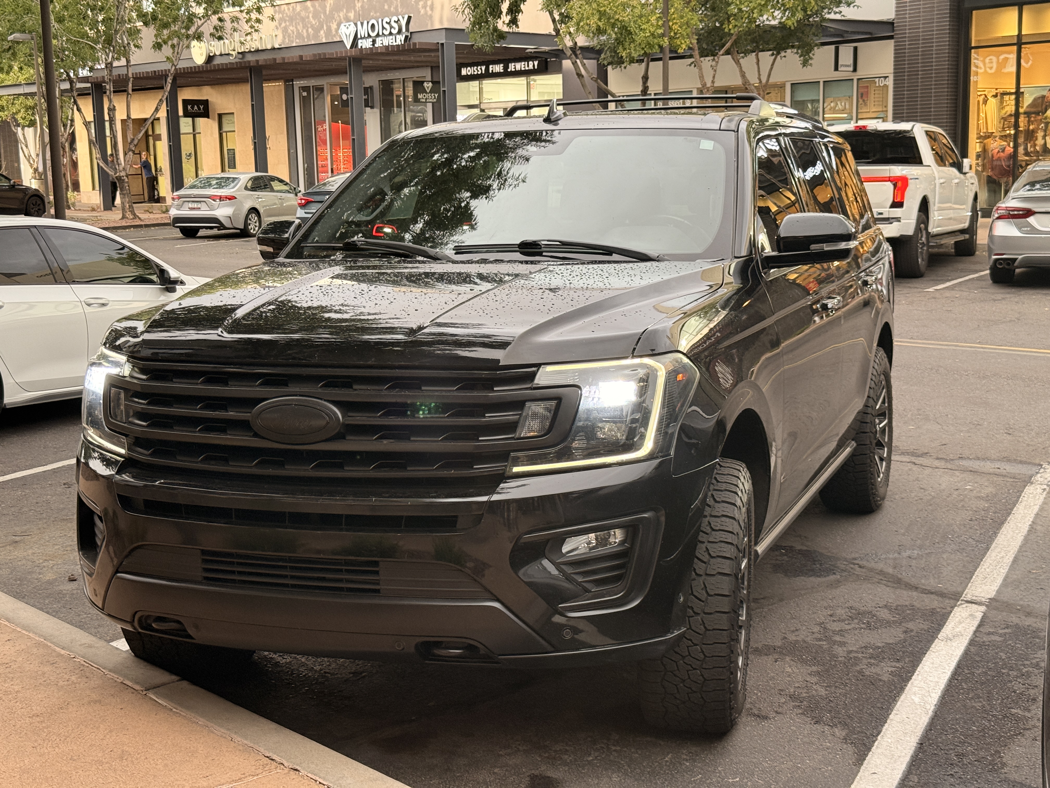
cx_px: 525
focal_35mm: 48
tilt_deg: -8.7
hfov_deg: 39.7
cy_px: 394
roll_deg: +1.1
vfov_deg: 30.3
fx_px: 1456
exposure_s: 1/52
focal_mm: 6.76
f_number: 1.78
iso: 80
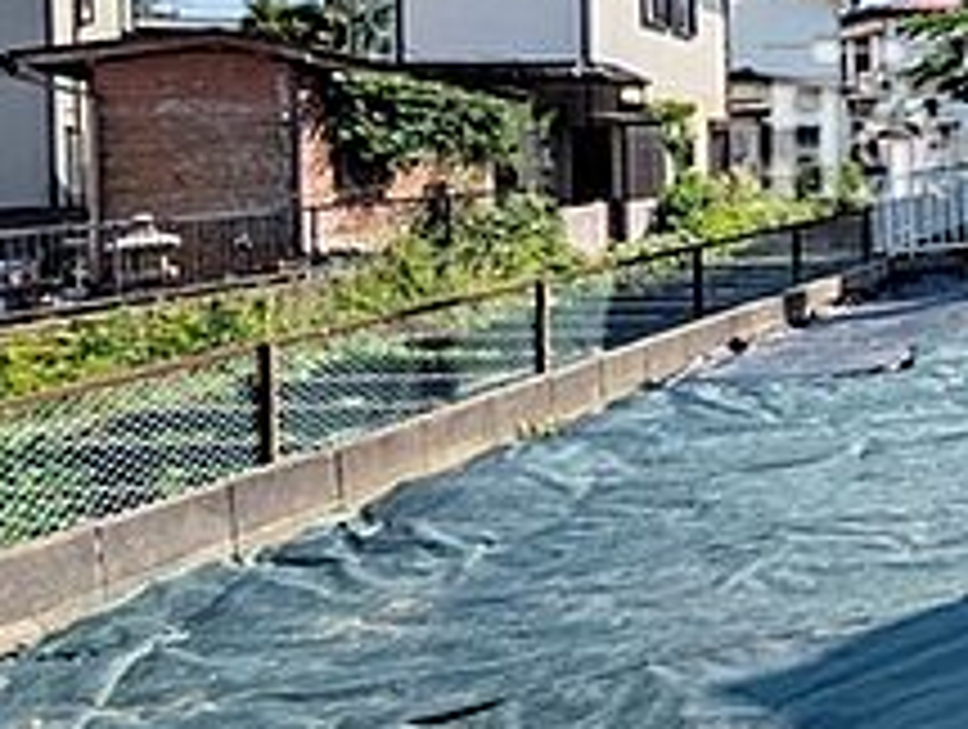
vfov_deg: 35.4
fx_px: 1092
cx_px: 1243
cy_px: 117
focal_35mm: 39
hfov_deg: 34.6
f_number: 2.2
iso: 55
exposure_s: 1/3205
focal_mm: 1.83
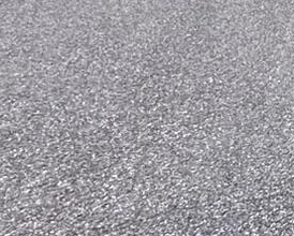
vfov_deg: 12.6
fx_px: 889
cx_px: 977
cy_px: -282
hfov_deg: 10.2
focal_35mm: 102
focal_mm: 2.22
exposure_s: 1/179
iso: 40
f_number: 2.2
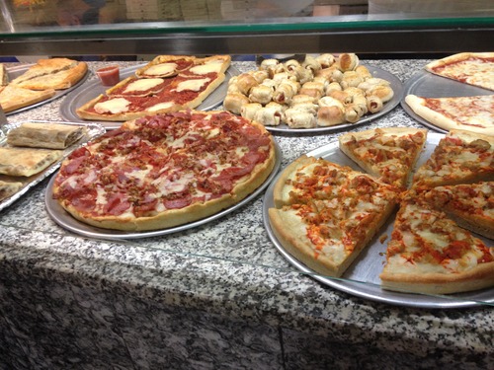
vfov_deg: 40.7
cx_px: 247
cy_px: 185
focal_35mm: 35
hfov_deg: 52.6
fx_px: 499
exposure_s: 1/20
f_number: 2.4
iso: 100
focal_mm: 4.28
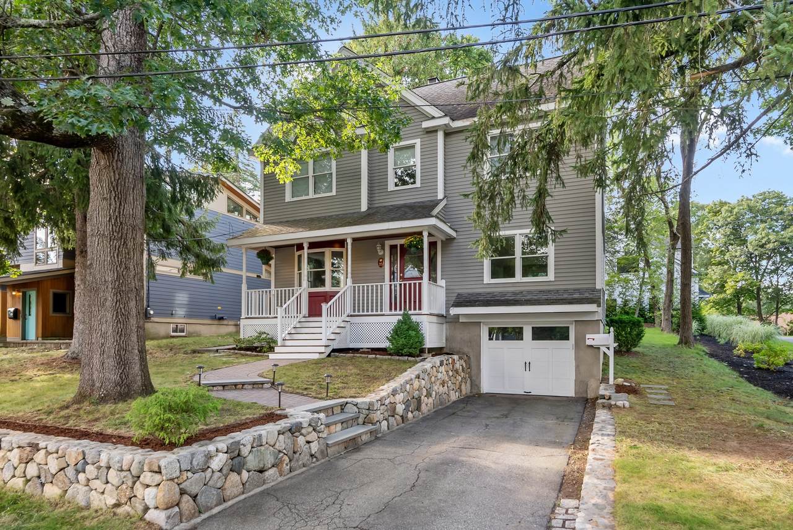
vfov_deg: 59.6
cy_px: 265
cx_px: 396
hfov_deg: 81.2
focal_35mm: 21
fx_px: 463
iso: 250
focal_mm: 21
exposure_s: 1/25
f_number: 8
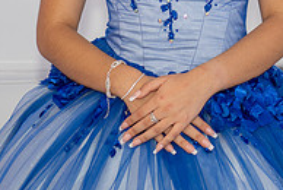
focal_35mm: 185
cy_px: -64
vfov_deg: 7.4
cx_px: 195
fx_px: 1457
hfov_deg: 11.1
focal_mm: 62
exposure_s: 1/160
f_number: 3.5
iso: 800
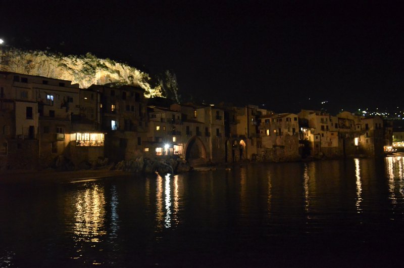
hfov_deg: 59.6
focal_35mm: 32
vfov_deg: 41.5
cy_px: 134
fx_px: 353
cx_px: 202
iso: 6400
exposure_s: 1/5
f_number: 5
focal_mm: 21
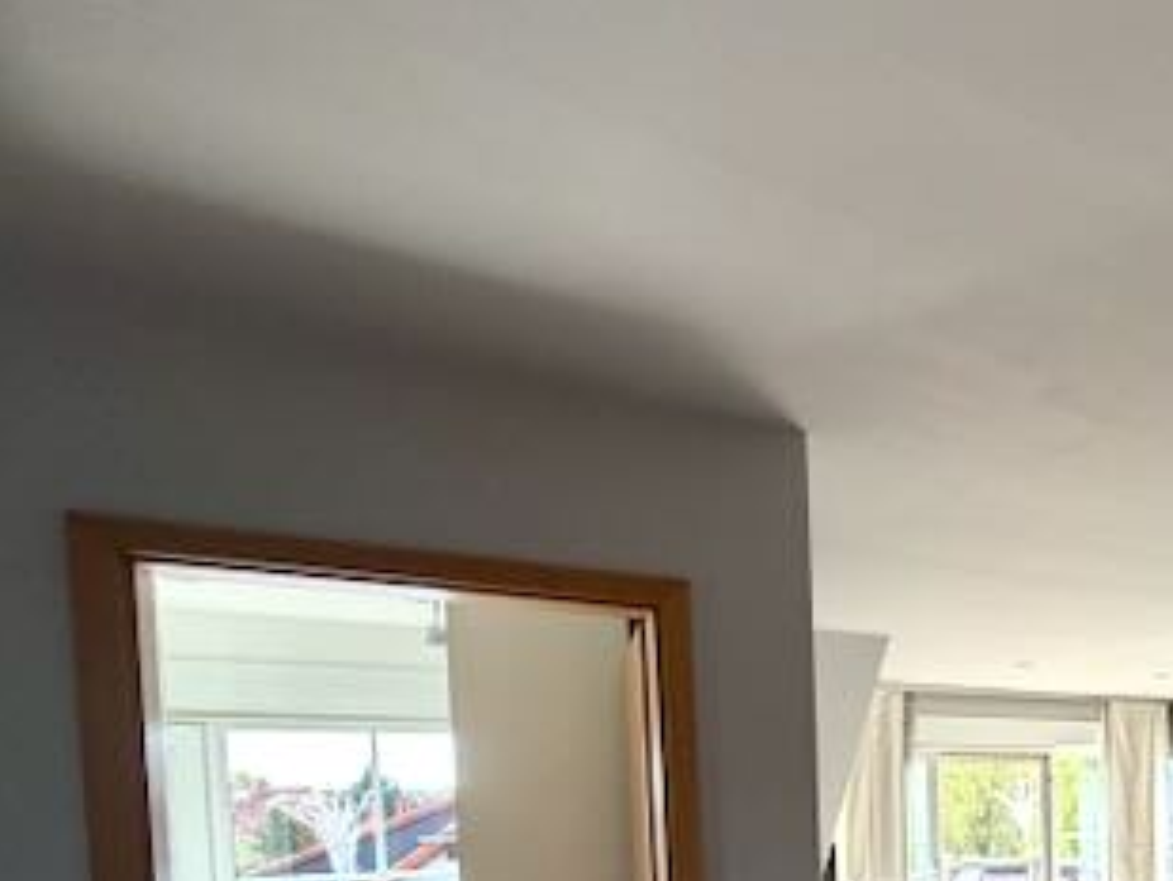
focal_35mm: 29
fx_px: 983
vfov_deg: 42.8
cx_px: 1207
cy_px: 843
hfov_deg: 48.9
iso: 100
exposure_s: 1/121
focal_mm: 2.22
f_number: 2.2
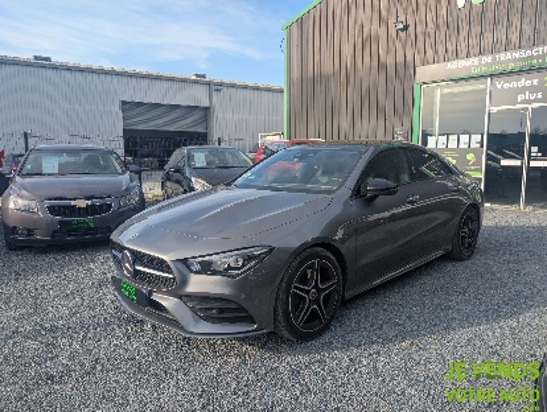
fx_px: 380
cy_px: 206
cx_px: 274
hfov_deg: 71.5
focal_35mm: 24
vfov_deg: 57.0
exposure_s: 1/420
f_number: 1.68
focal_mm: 6.9
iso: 22
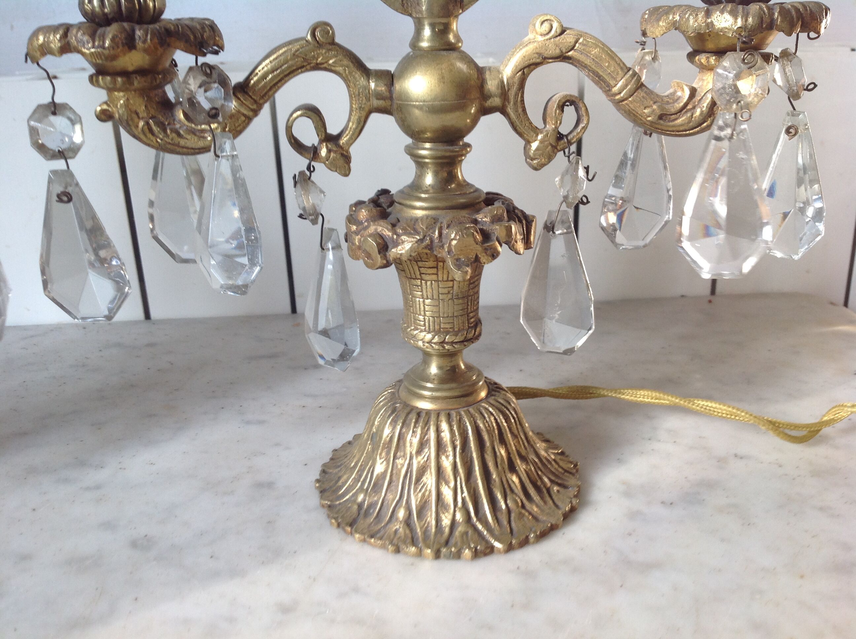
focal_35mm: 35
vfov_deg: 40.6
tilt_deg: -17.4
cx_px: 428
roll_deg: +3.3
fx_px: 864
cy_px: 320
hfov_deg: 52.7
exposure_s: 1/40
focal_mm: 4.28
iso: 50
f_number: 2.4
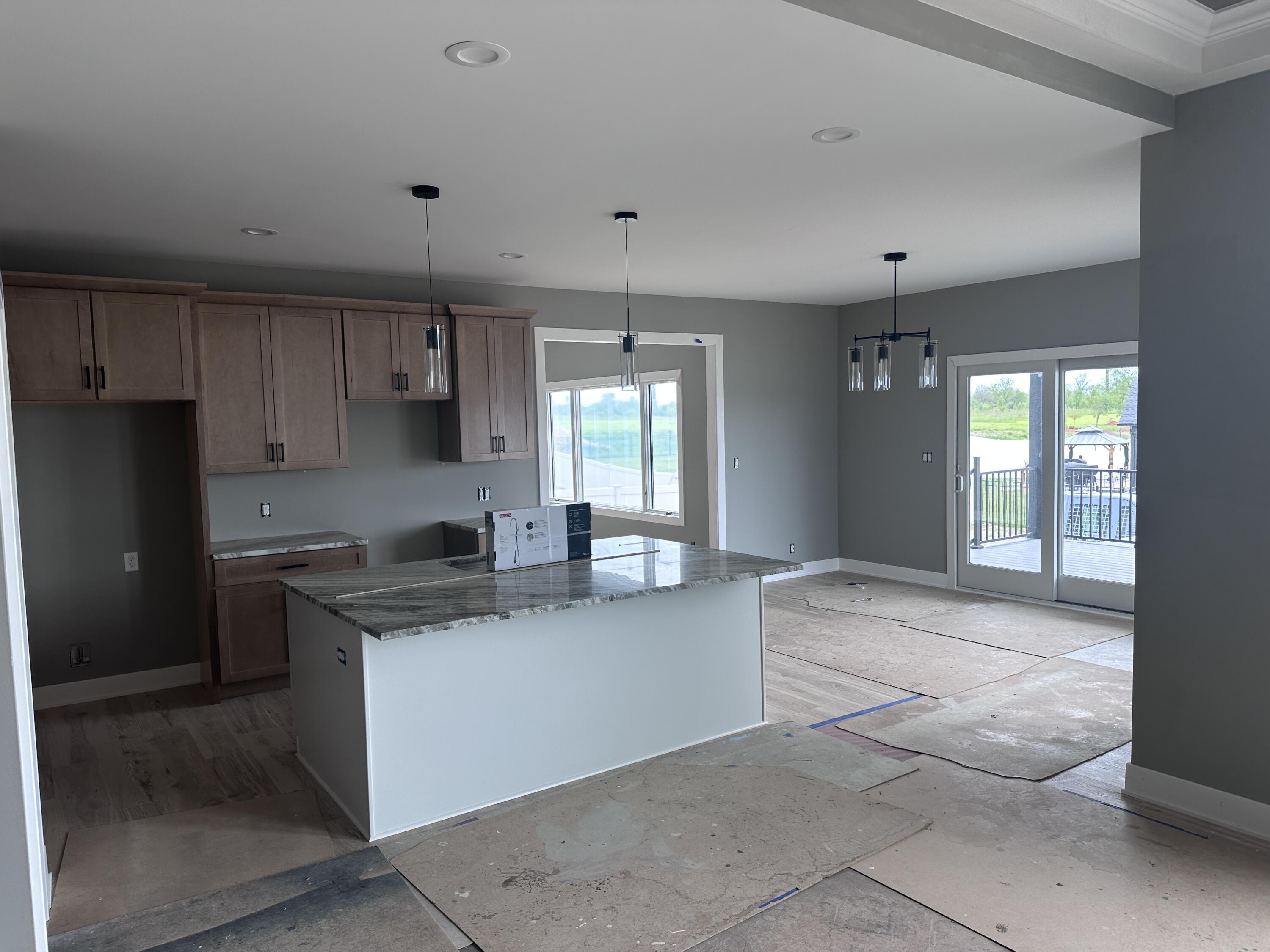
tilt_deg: -3.8
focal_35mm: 24
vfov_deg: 56.8
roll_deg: +1.3
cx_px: 635
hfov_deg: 71.6
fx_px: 881
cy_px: 476
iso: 64
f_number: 1.78
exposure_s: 1/140
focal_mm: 6.86
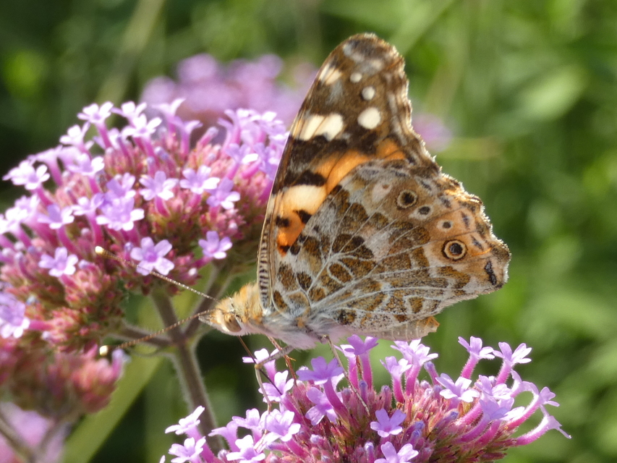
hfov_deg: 13.2
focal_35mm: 150
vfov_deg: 9.9
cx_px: 308
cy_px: 232
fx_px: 2674
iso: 100
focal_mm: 26.9
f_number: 5.4
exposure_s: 1/80
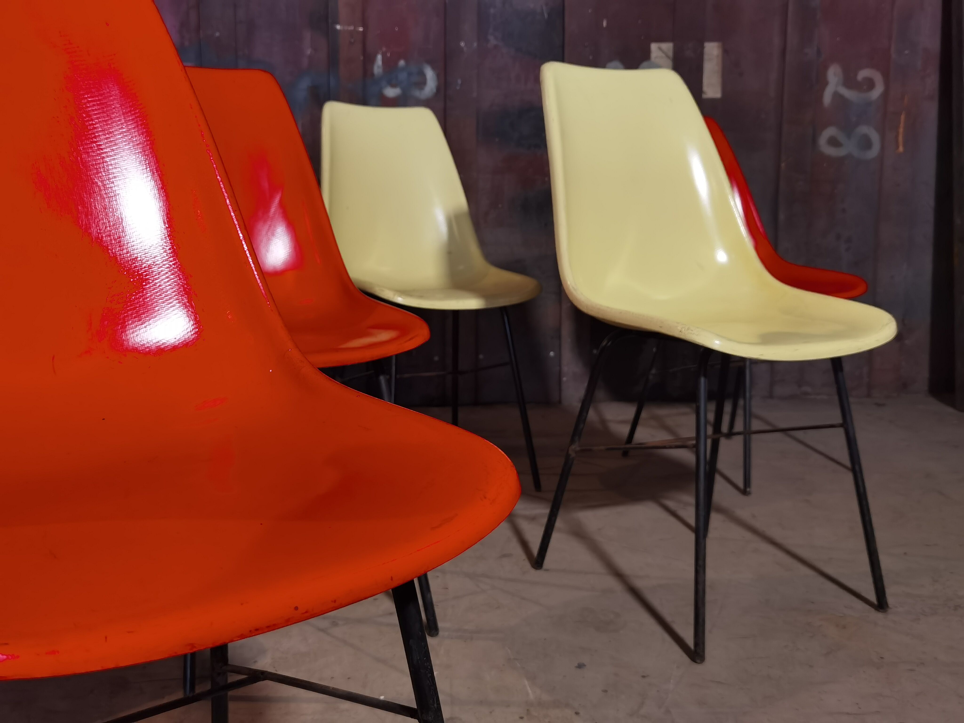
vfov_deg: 40.7
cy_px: 362
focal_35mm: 35
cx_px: 482
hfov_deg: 52.6
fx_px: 975
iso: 320
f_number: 1.9
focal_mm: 6.71
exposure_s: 1/100
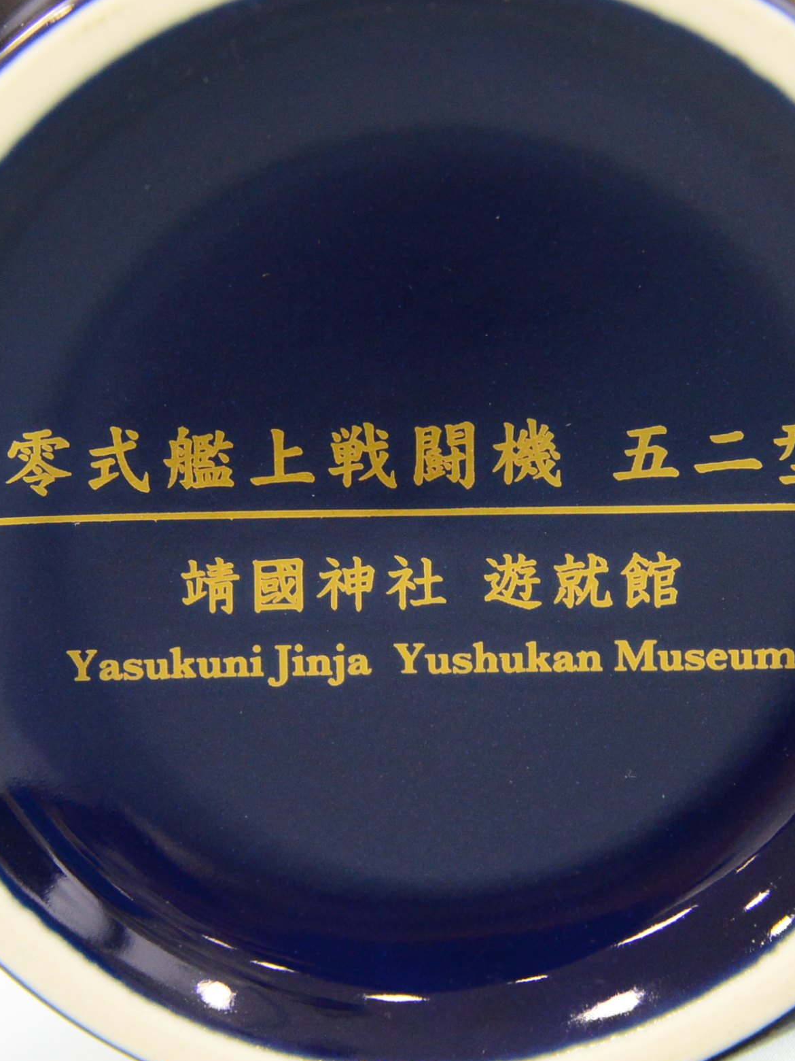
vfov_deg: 10.6
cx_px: 516
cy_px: 622
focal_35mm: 186
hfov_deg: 8.0
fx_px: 5696
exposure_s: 1/100
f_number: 5
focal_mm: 82
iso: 2200
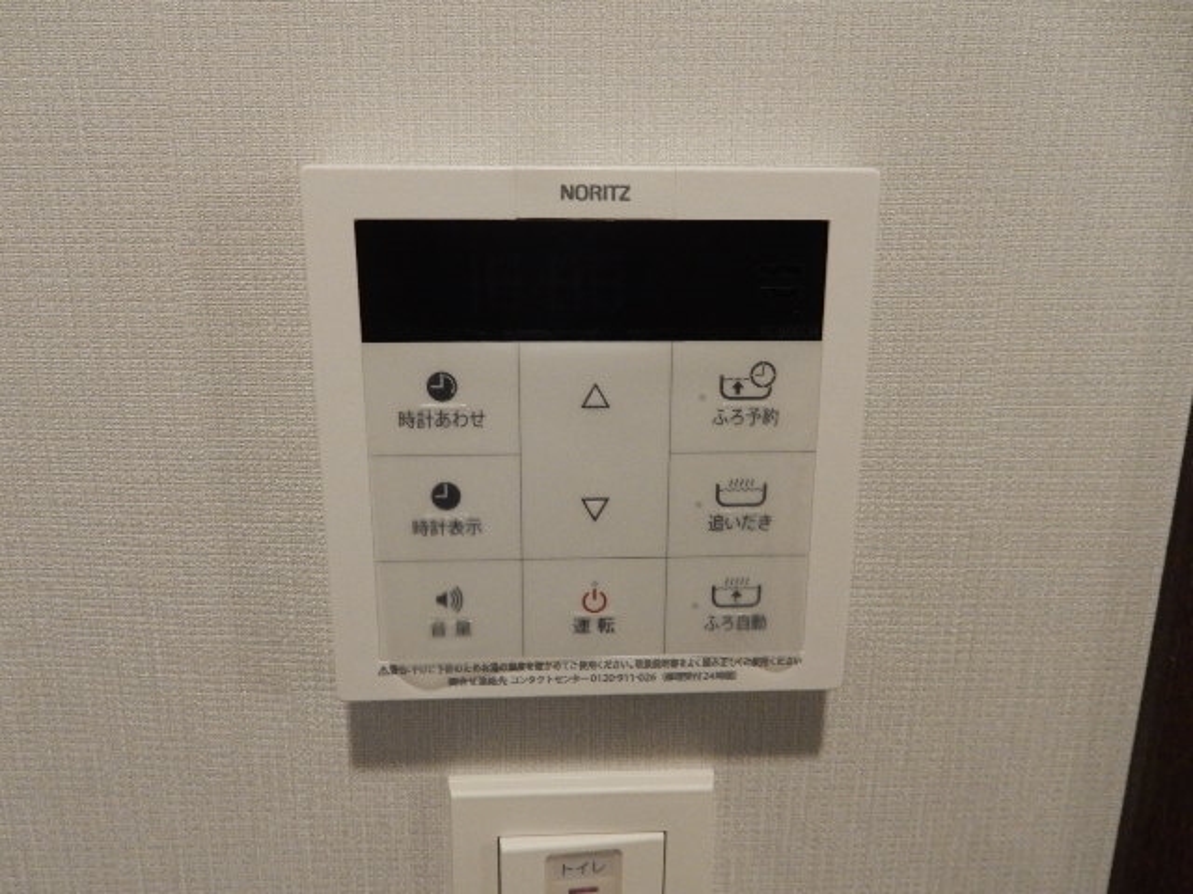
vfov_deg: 54.9
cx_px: 596
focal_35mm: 25
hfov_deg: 69.4
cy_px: 447
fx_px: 862
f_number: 3.7
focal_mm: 4.5
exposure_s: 1/30
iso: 400
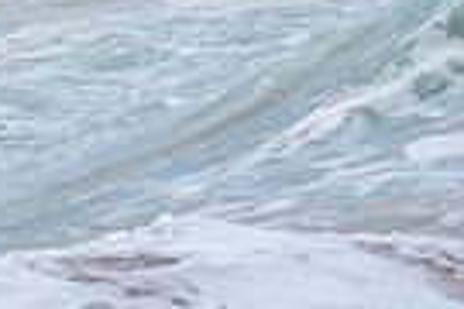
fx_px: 41486
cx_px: 69
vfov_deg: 0.4
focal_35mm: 3219
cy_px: -235
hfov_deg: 0.6
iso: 220
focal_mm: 500
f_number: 5.6
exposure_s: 1/1000
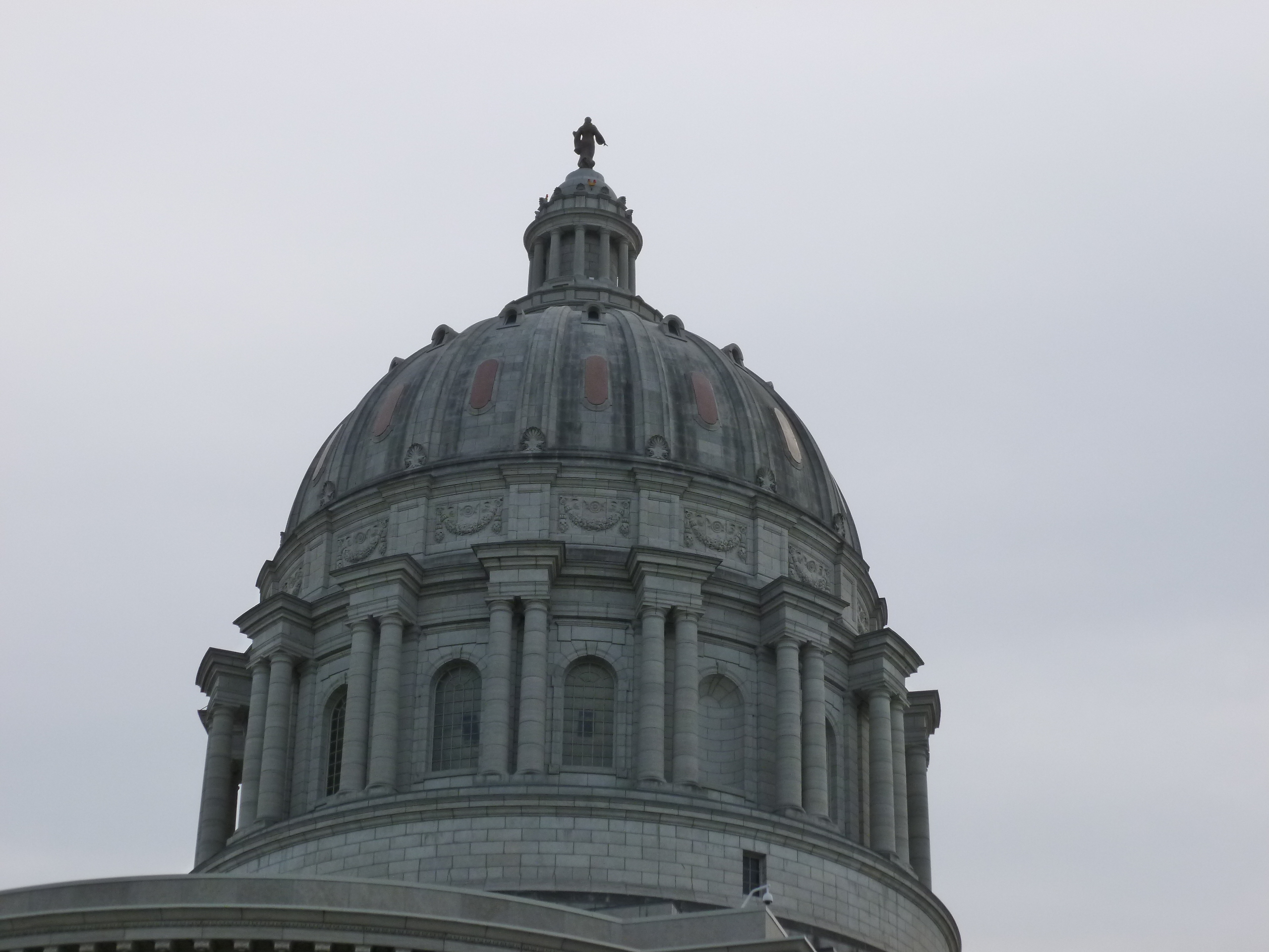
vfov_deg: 18.4
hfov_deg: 24.4
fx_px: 2933
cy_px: 476
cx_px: 634
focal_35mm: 80
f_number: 4.5
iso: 100
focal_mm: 14.2
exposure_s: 1/1000
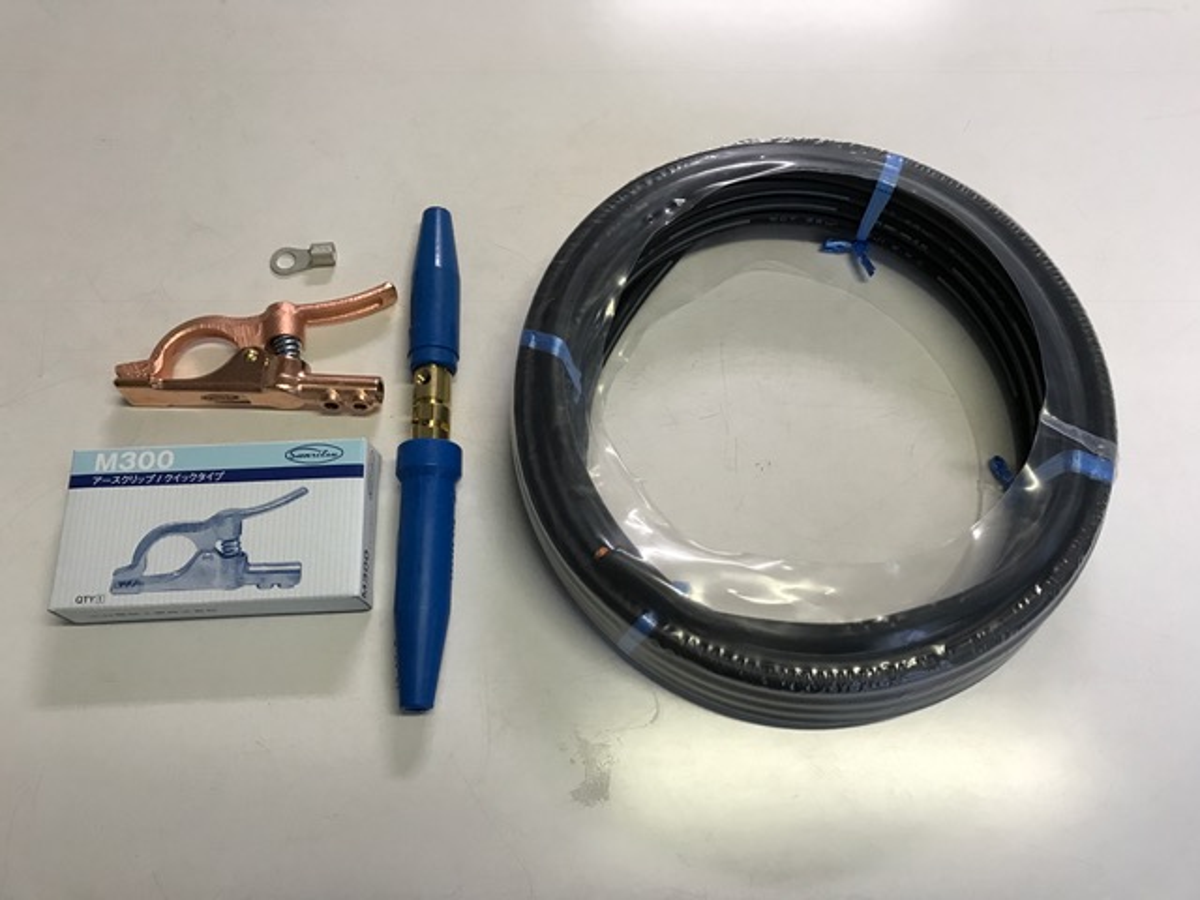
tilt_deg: -67.3
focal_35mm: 28
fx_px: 971
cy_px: 450
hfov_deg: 63.4
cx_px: 600
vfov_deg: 49.7
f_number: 1.8
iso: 32
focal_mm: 3.99
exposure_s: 1/30
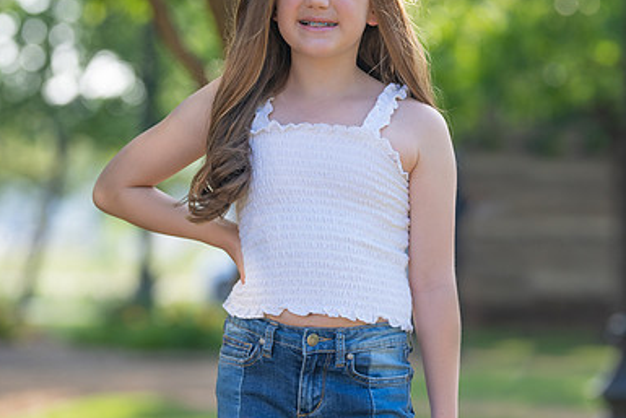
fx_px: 3792
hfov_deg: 9.4
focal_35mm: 218
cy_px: 124
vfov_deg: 6.3
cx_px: 343
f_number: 3.5
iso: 125
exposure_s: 1/400
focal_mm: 140
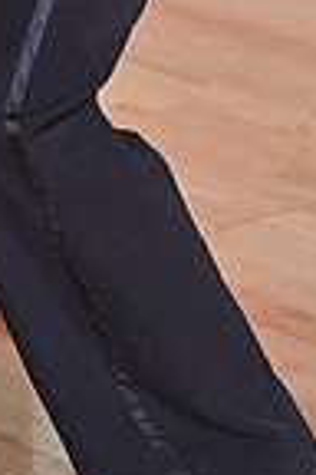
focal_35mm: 281
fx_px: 3700
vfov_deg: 7.1
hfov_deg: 4.8
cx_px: -252
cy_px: -449
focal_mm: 70
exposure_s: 1/320
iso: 2500
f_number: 5
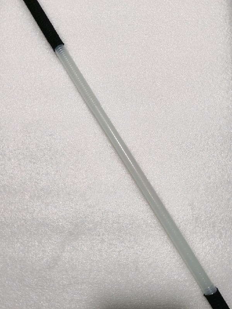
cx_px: 116
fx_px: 241
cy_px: 154
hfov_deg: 51.4
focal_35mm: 27
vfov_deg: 65.3
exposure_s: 1/33.3
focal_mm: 3.98
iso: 160
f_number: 1.8
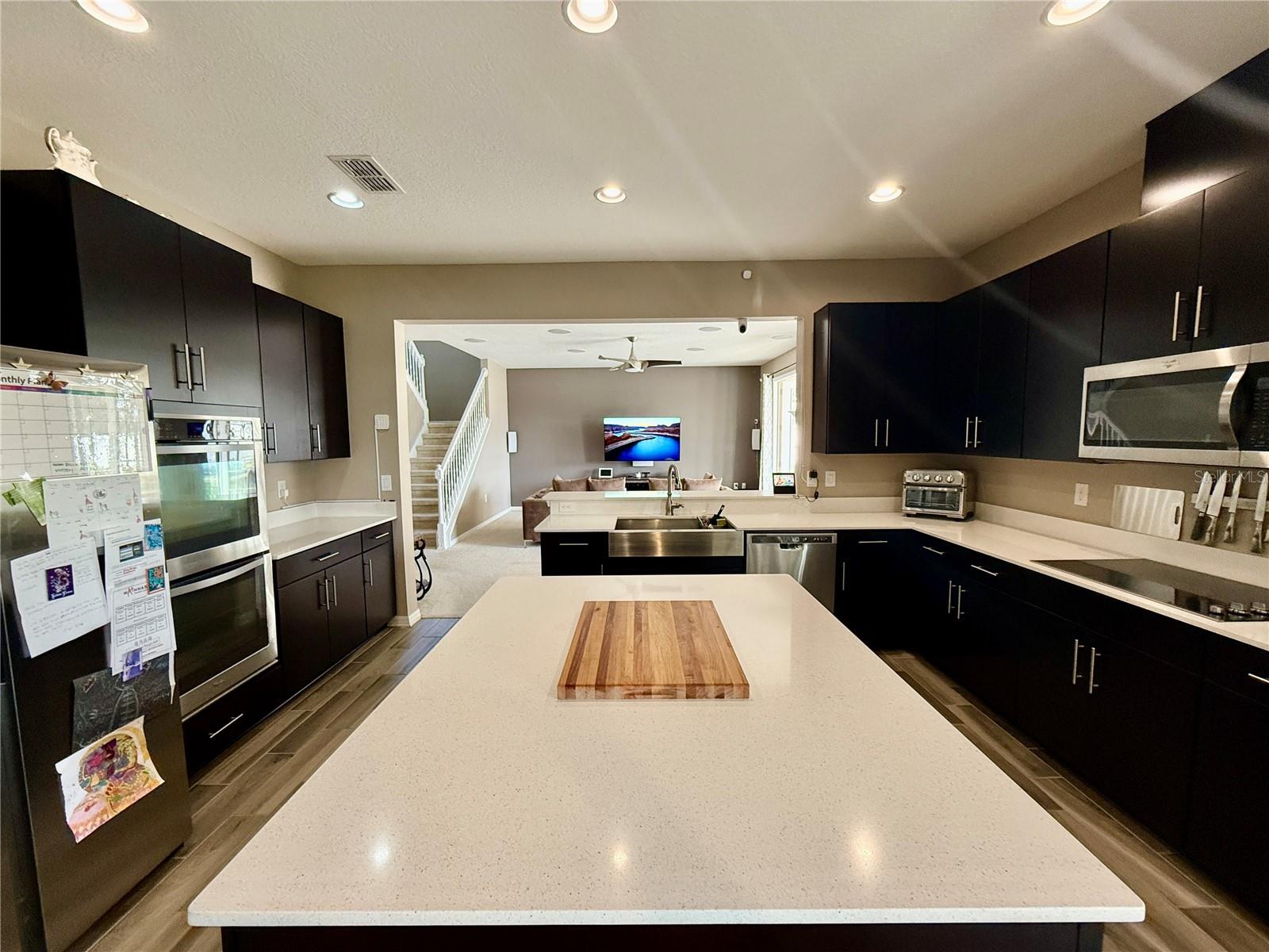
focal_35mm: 14
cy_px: 476
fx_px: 513
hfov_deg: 102.1
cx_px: 634
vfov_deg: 85.7
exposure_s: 1/60
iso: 250
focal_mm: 2.22
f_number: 2.2
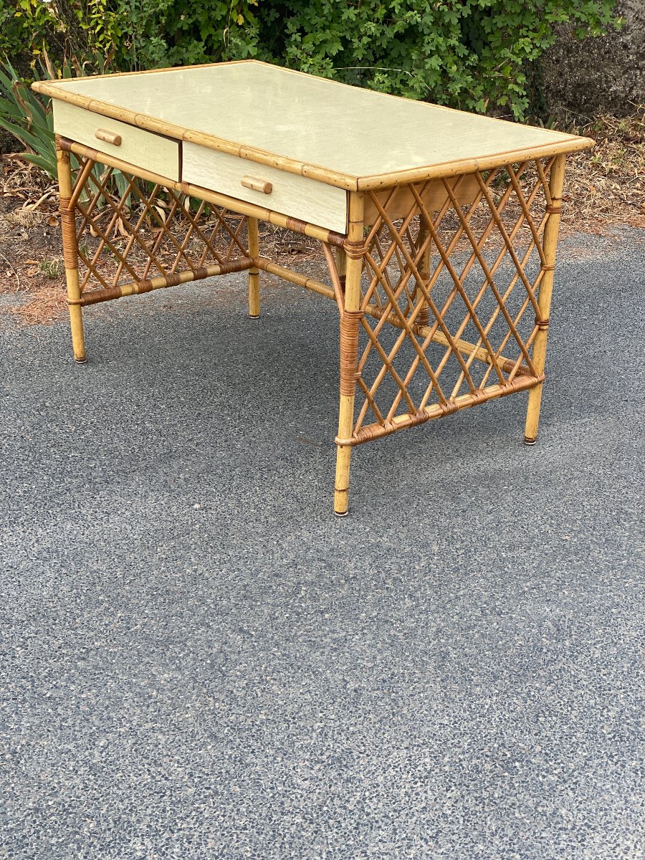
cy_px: 430
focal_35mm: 52
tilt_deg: -23.8
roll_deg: -1.8
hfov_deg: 28.0
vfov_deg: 36.8
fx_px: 1292
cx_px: 322
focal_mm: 6
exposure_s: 1/236
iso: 20
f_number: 2
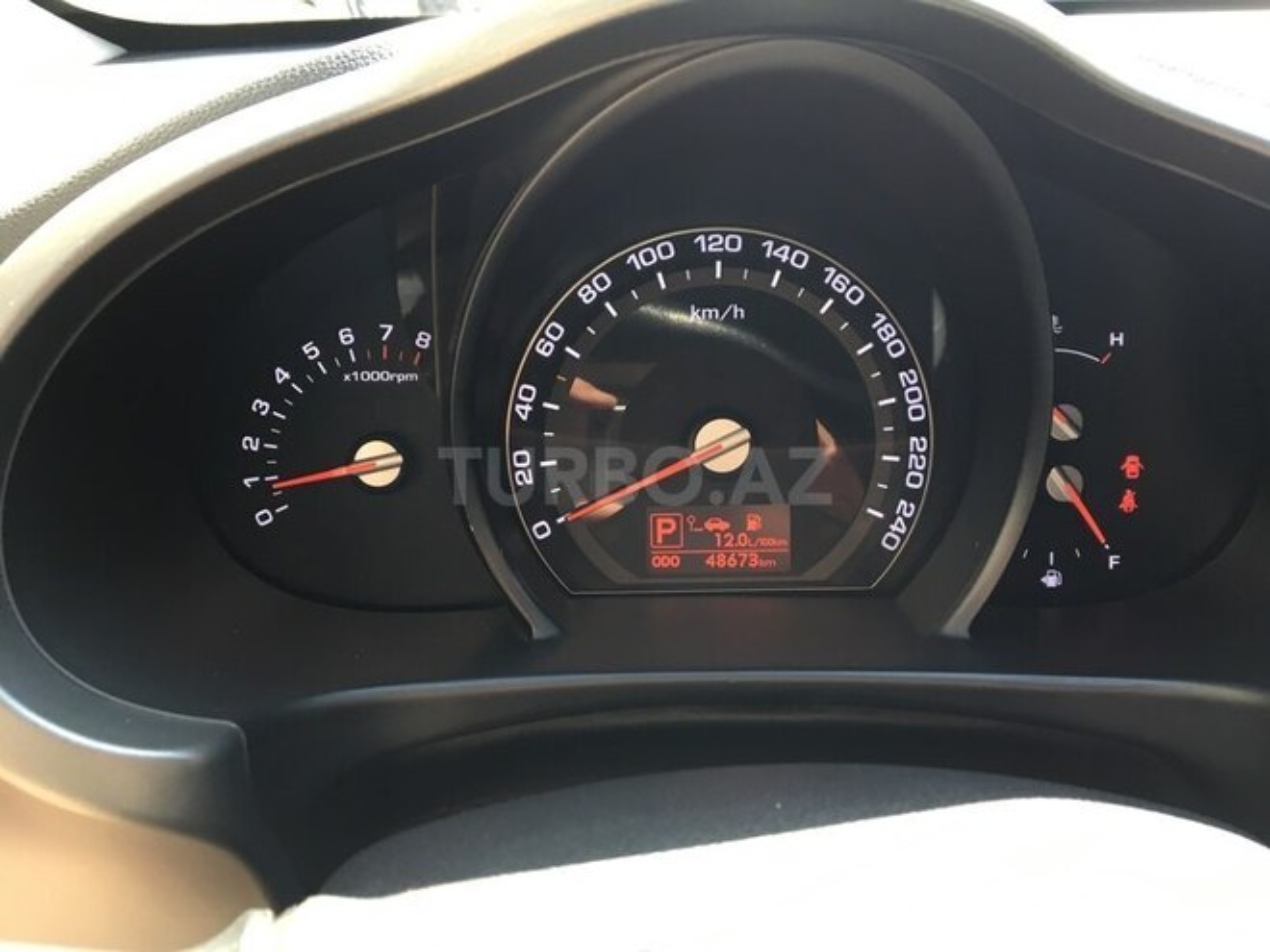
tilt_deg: -22.8
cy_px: 476
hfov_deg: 61.7
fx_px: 1064
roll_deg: -0.5
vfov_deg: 48.2
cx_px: 635
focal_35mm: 29
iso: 25
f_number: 2.2
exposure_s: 1/33
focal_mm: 4.15
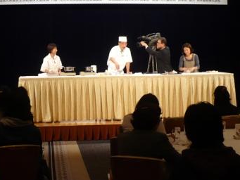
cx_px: 95
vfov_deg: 23.3
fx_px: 437
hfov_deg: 30.6
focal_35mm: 63
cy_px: 72
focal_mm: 6.1
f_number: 2.8
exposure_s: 1/30
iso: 125
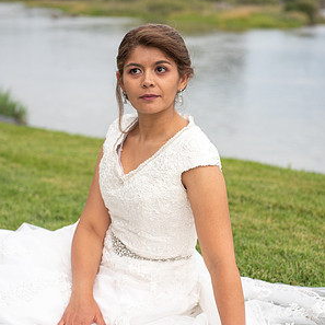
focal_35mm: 90
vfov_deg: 19.3
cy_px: 204
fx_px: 956
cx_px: 163
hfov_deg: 19.3
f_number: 4.5
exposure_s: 1/640
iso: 500
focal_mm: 70
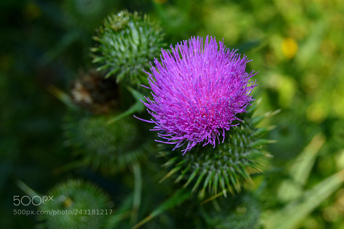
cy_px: 114
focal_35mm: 82
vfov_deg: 16.5
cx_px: 172
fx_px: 787
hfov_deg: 24.6
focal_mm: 55
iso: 200
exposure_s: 1/200
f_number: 9
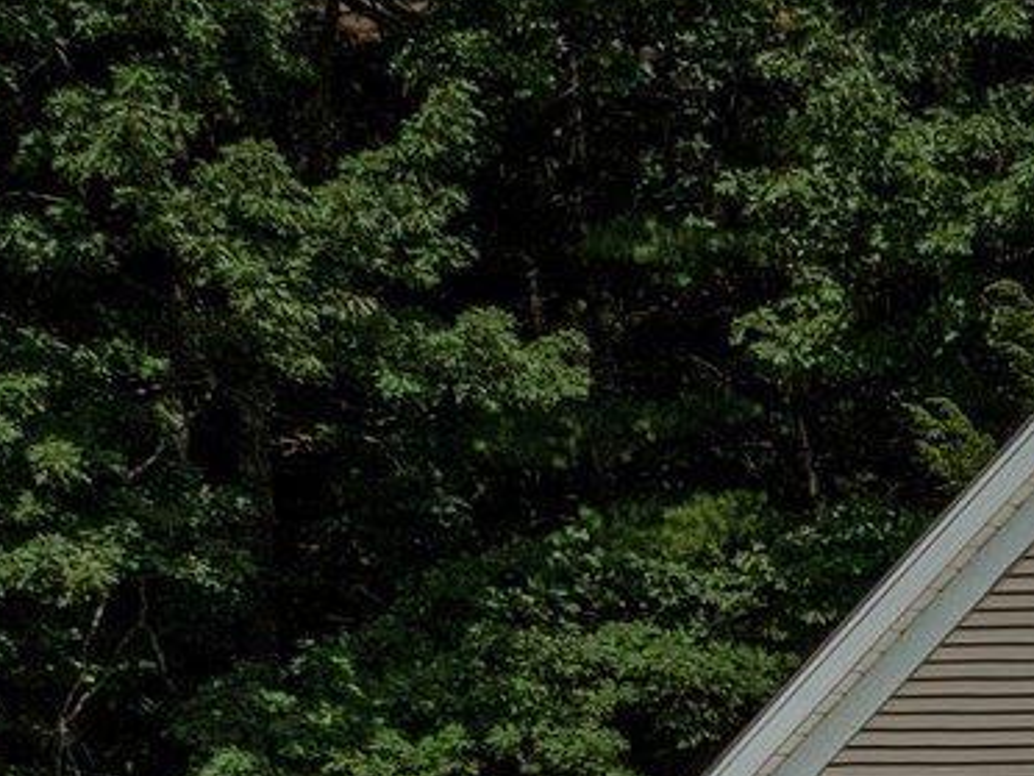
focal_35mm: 132
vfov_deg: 10.8
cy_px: 1161
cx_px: 1343
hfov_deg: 14.3
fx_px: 3943
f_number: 2.8
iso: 800
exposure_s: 1/3200
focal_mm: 12.29
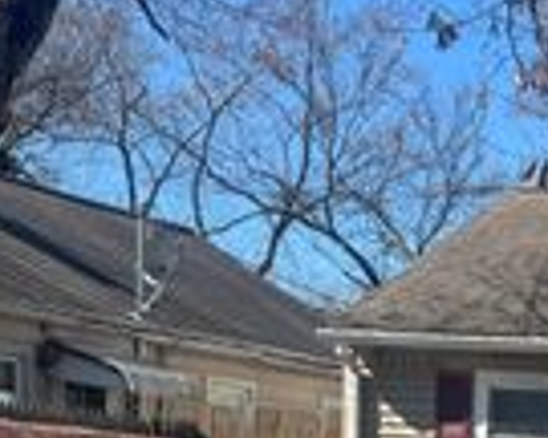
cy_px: 683
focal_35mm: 87
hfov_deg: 20.7
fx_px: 1411
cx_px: 641
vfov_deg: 16.0
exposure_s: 1/2331
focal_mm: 6.76
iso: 80
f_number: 1.78
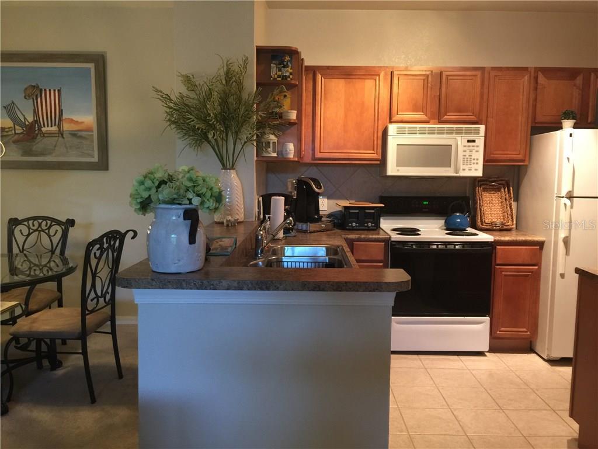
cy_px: 224
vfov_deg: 48.2
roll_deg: -1.9
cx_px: 299
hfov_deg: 61.7
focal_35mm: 29
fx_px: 501
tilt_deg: -6.6
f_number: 2.2
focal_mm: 4.15
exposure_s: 1/15
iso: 80
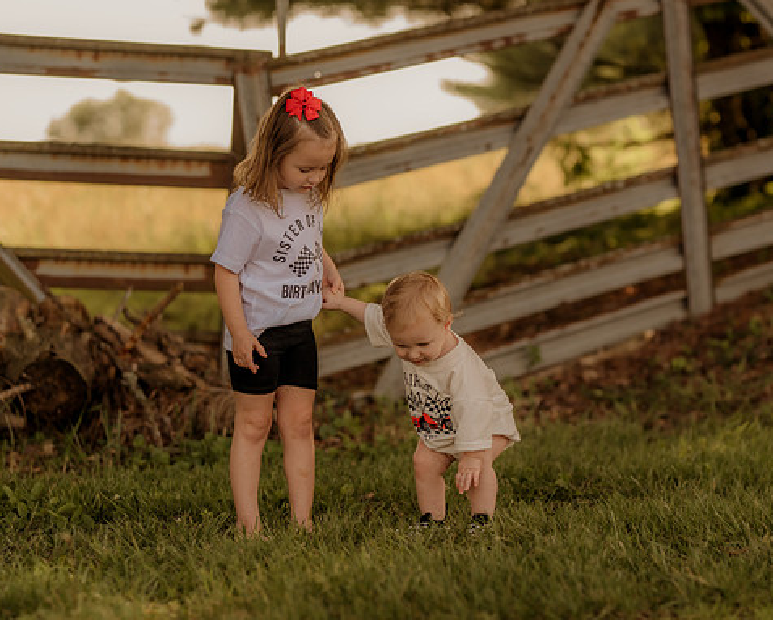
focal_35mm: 107
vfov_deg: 14.4
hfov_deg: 17.9
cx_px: 404
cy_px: 345
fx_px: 2449
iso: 250
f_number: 2
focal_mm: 85
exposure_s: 1/1250
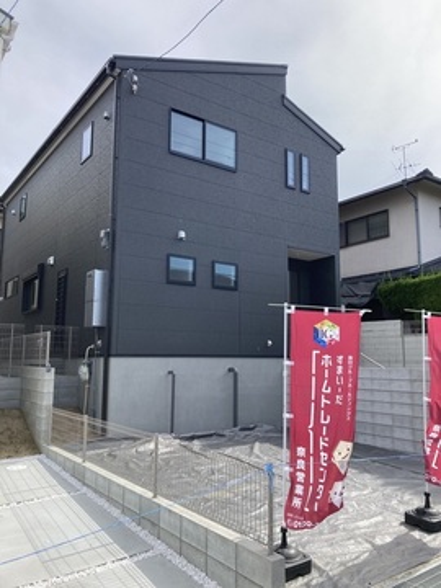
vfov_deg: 63.4
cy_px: 294
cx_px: 220
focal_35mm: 28
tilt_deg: +10.1
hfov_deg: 49.7
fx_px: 476
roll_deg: -0.5
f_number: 1.8
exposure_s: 1/1517
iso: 20
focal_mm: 3.99
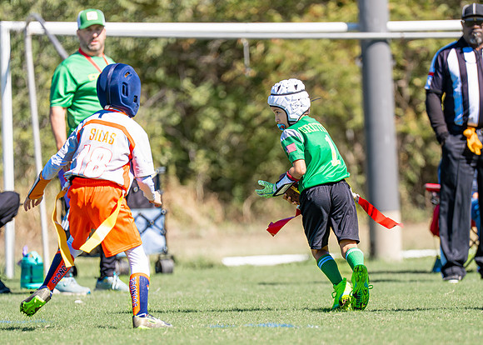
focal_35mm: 372
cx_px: 308
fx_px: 5106
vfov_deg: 3.9
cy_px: 237
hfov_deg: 5.4
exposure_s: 1/2500
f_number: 2.8
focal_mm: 200
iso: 200
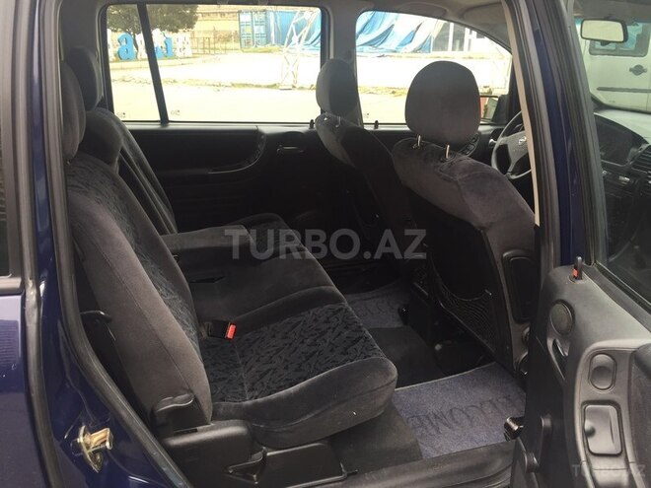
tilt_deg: -21.1
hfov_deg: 61.7
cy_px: 244
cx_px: 326
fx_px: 545
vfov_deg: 48.2
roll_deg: -0.2
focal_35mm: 29
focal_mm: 4.15
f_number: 2.2
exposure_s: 1/100
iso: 40
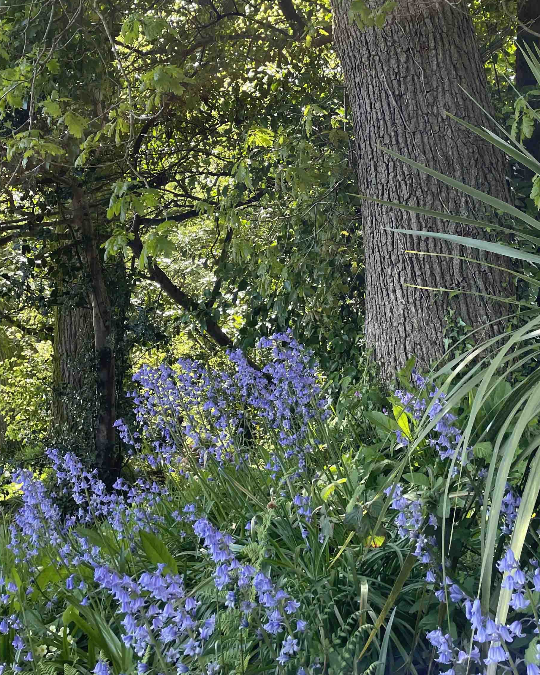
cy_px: 159
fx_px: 899
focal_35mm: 45
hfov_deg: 33.2
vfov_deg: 39.9
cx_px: 350
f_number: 1.6
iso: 40
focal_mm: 4.2
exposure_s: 1/121
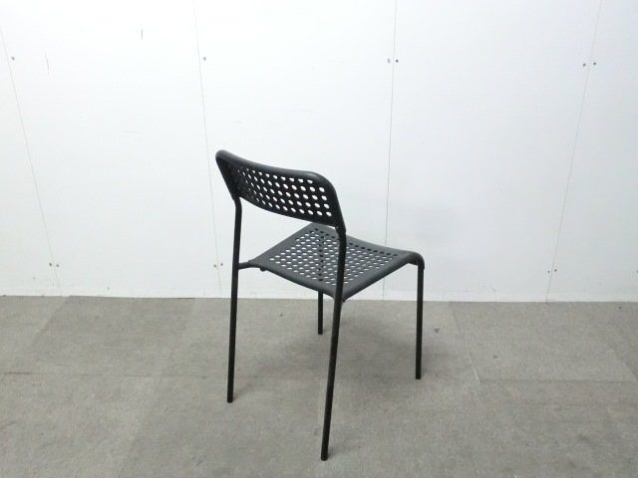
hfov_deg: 56.8
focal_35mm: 32
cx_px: 319
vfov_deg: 44.2
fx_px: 590
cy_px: 239
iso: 800
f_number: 3.5
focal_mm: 5.8
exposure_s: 1/30
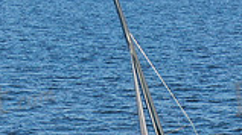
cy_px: 184
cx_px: 145
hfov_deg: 11.3
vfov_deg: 6.3
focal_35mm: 191
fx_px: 1224
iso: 100
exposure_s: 1/640
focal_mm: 8.6
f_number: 3.8
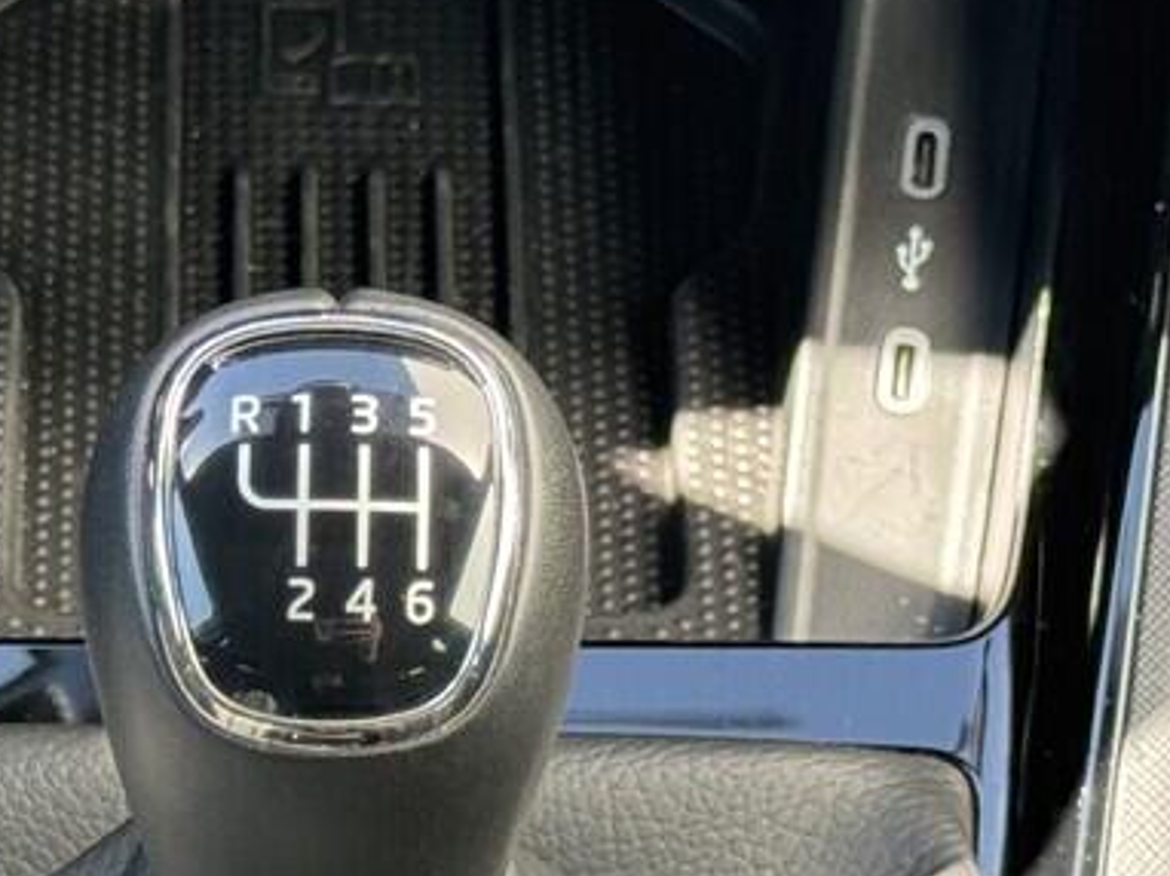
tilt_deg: -52.4
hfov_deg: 10.9
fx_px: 6114
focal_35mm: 181
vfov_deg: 8.1
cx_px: 150
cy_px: 922
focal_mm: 6.76
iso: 100
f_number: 1.78
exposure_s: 1/117
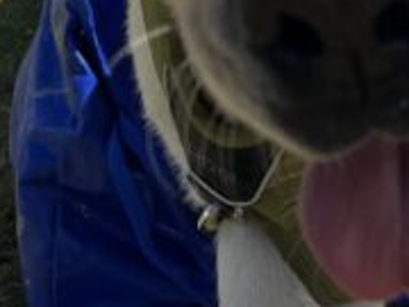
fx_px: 1312
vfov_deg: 13.0
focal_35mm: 111
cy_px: -50
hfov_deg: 16.8
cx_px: 520
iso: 50
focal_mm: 5.1
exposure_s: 1/2513
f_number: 1.6
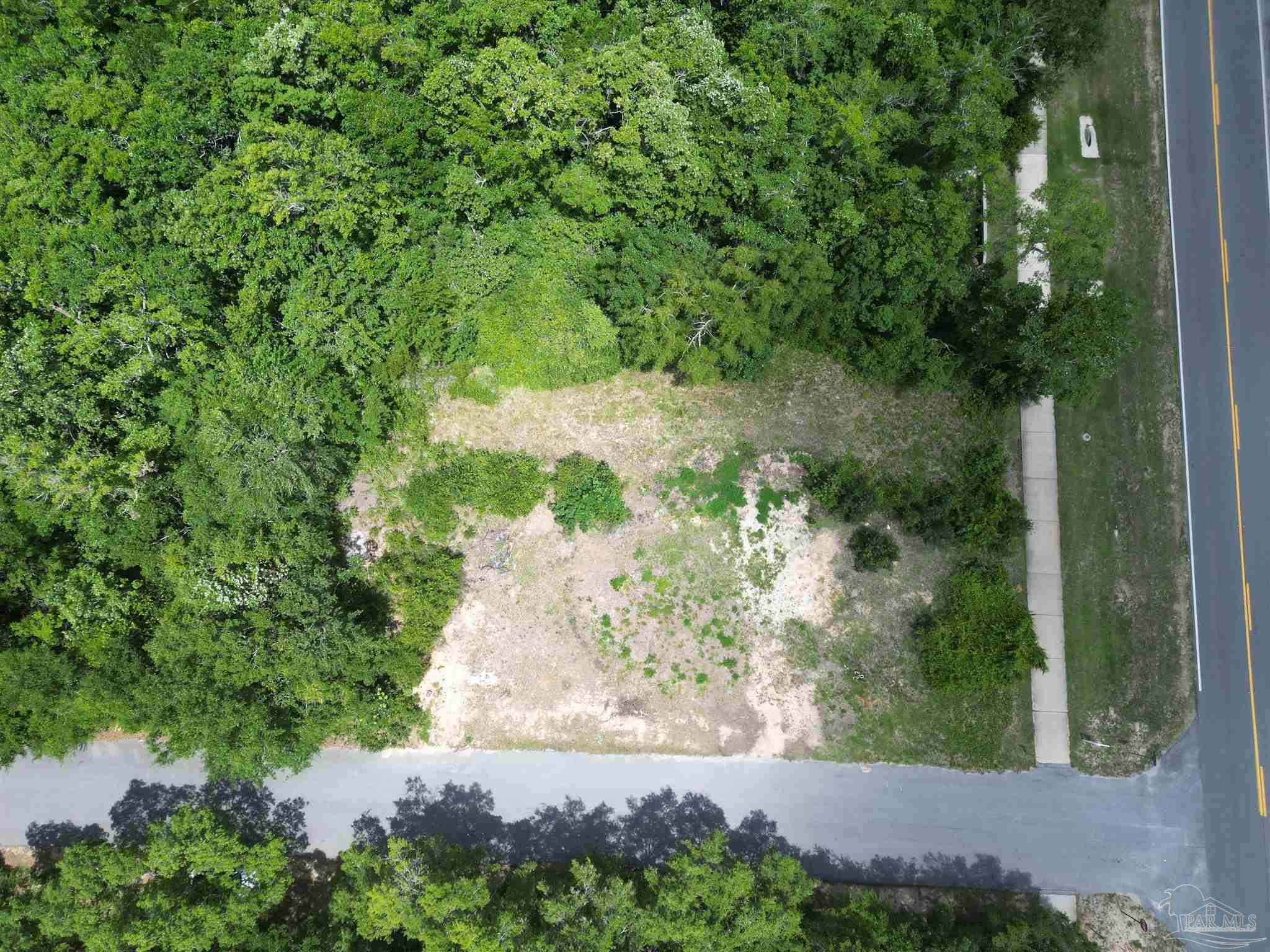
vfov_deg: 56.8
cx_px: 635
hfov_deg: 71.6
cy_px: 476
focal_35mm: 24
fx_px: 881
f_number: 1.7
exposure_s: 1/1500
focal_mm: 6.72
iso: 100
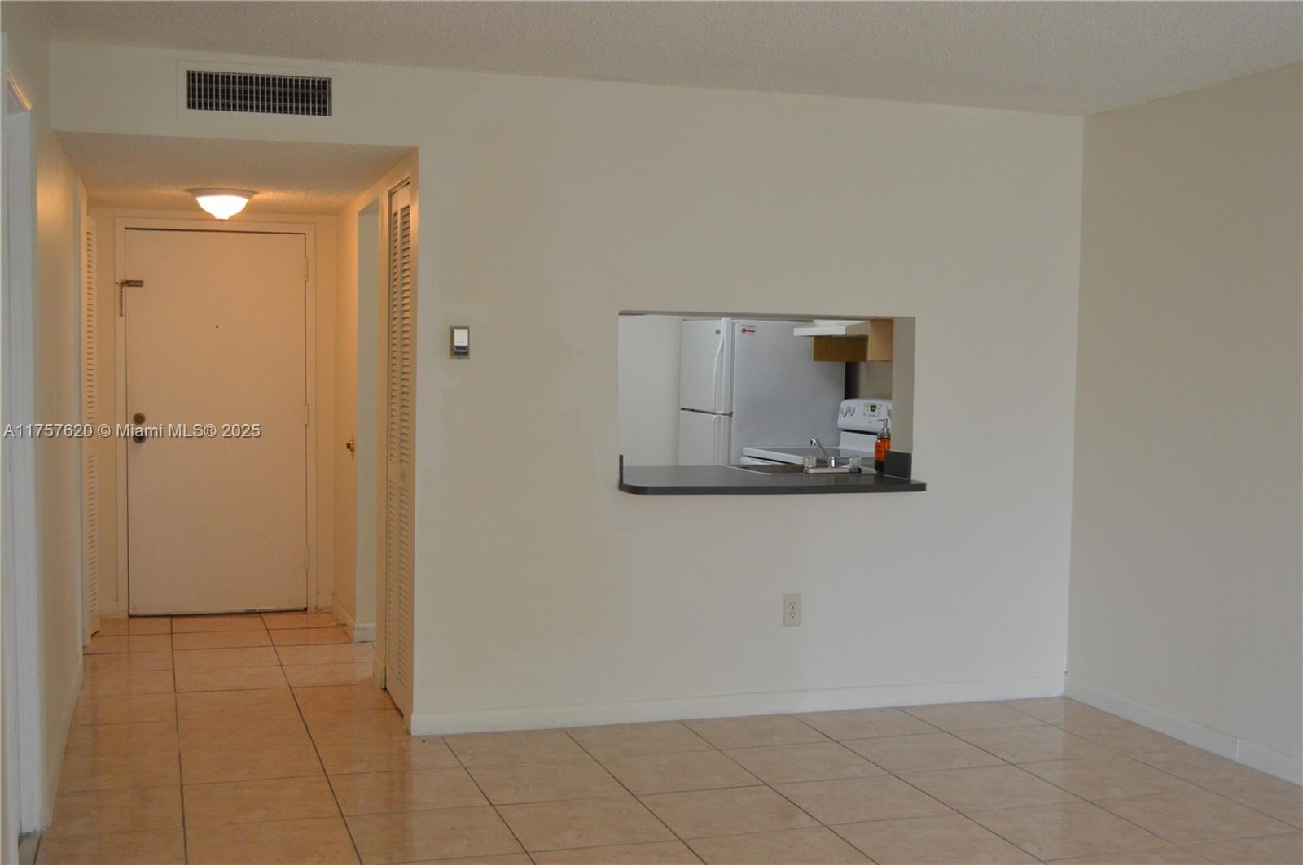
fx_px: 1410
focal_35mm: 39
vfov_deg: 34.1
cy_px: 432
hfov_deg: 49.6
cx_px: 652
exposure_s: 1/60
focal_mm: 26
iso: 1250
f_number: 4.2
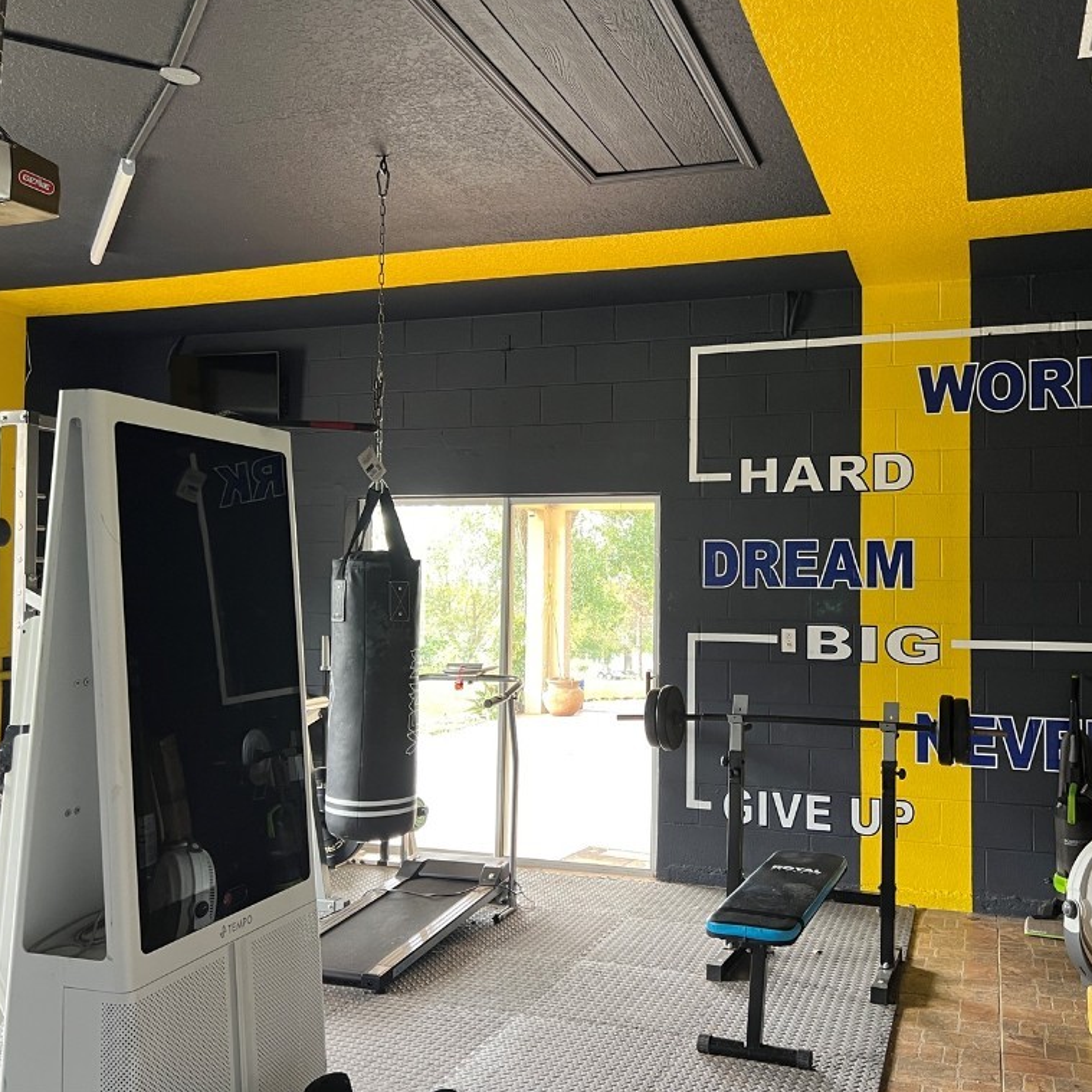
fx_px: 1106
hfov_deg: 52.3
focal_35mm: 31
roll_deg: -0.8
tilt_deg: +1.3
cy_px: 542
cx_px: 633
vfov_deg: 52.5
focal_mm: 5.7
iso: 160
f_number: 1.5
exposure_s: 1/60
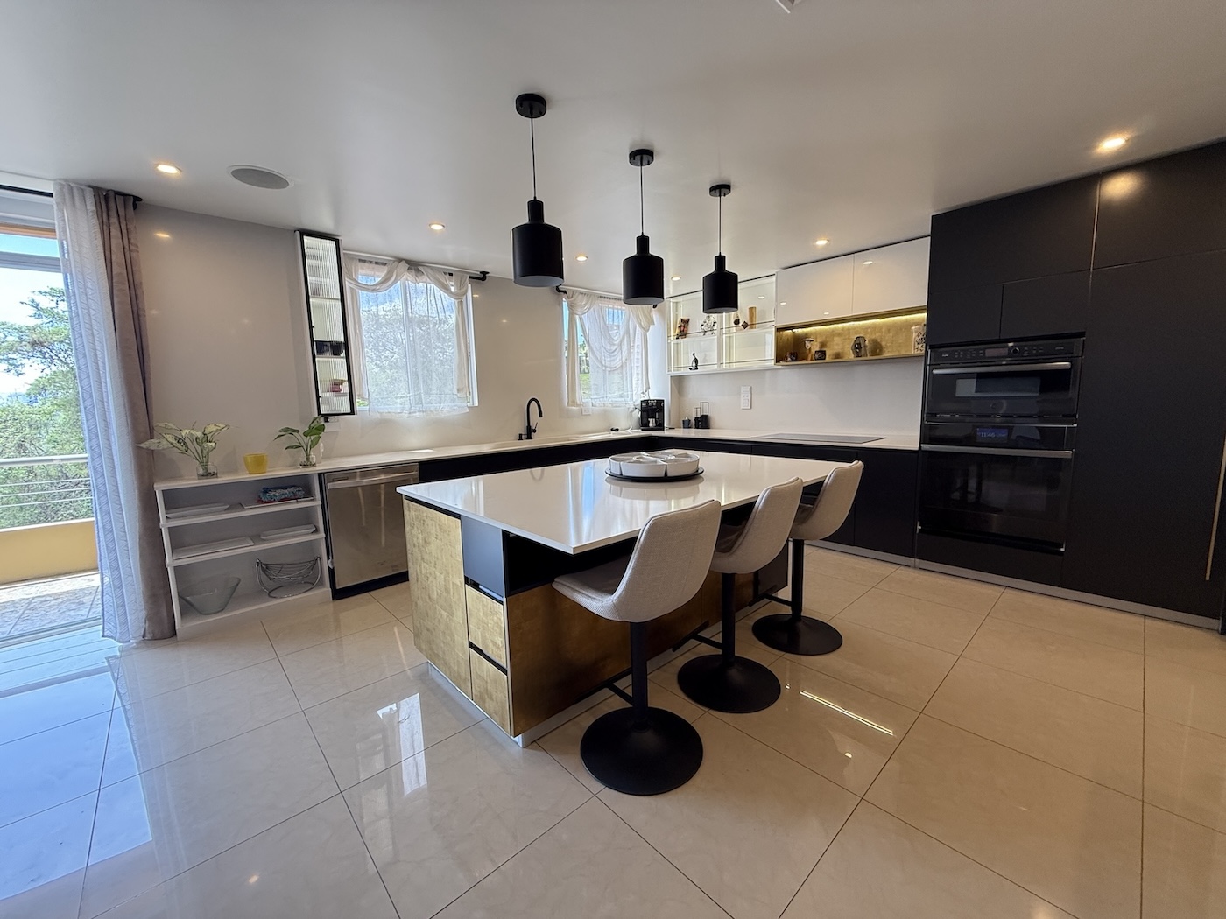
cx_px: 613
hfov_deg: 102.1
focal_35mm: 14
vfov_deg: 85.7
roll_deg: +2.1
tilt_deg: -7.2
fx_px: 496
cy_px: 460
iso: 160
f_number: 2.2
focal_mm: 2.22
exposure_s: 1/120
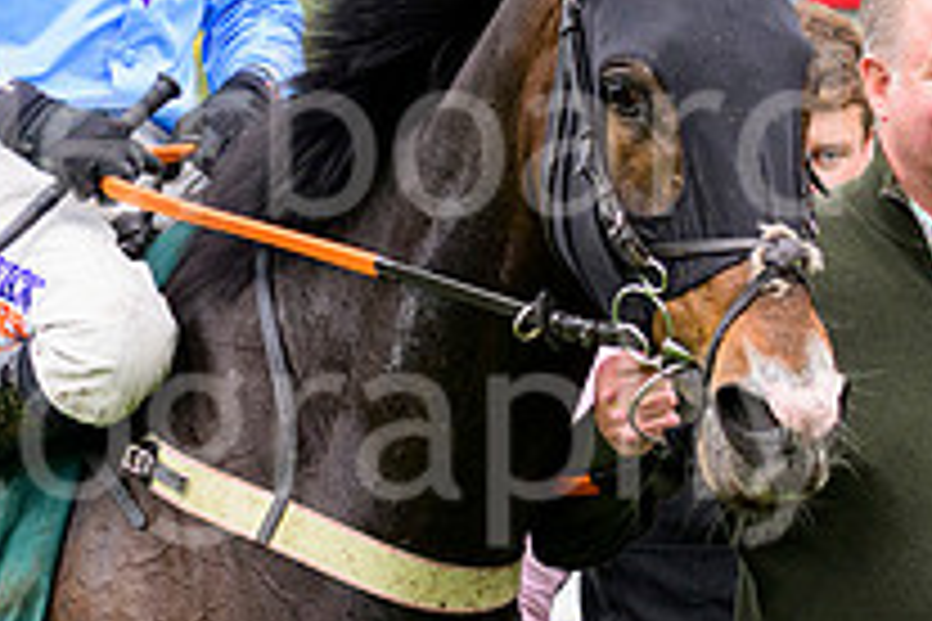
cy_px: 134
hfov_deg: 5.0
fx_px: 10614
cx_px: -91
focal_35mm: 410
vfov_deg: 3.4
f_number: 5.6
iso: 1000
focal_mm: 120
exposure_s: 1/500
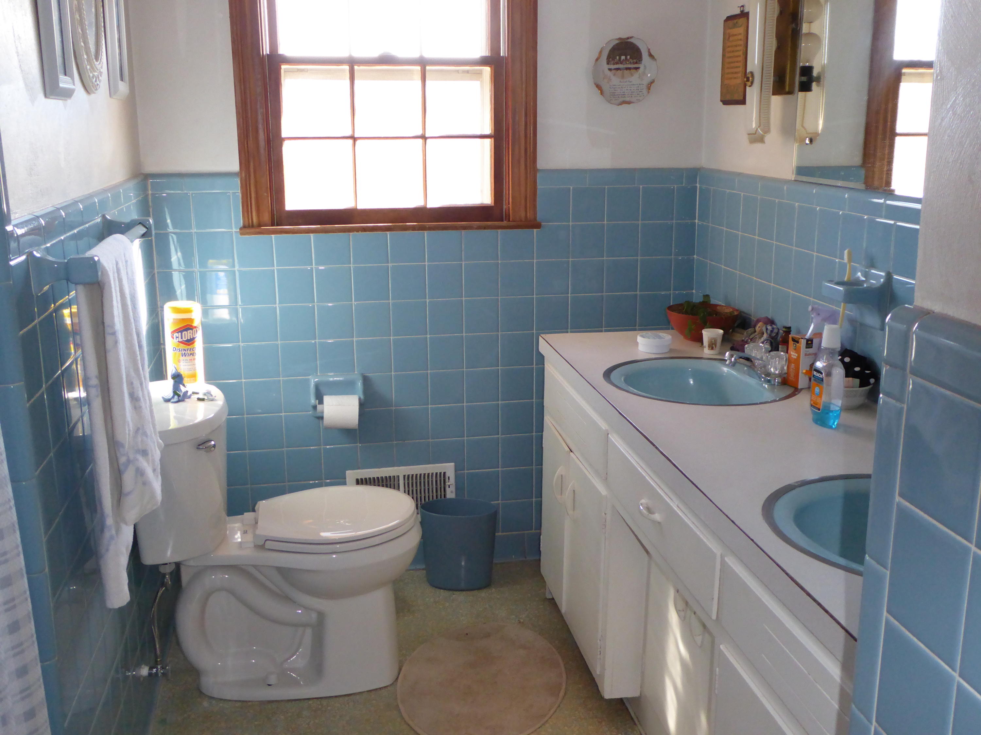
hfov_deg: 51.4
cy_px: 368
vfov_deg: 39.7
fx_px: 1020
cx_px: 490
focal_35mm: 36
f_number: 3.7
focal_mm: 6.3
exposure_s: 1/60
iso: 500
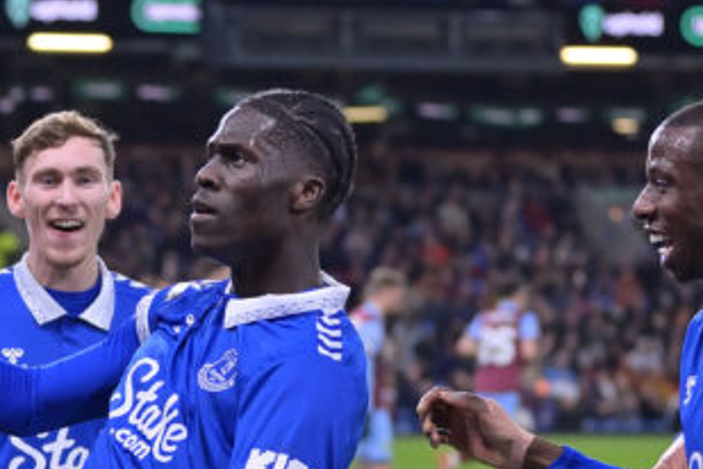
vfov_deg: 5.9
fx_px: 4530
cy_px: 450
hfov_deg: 8.8
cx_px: 66
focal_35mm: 232
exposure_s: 1/1250
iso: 1000
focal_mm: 70
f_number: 2.8
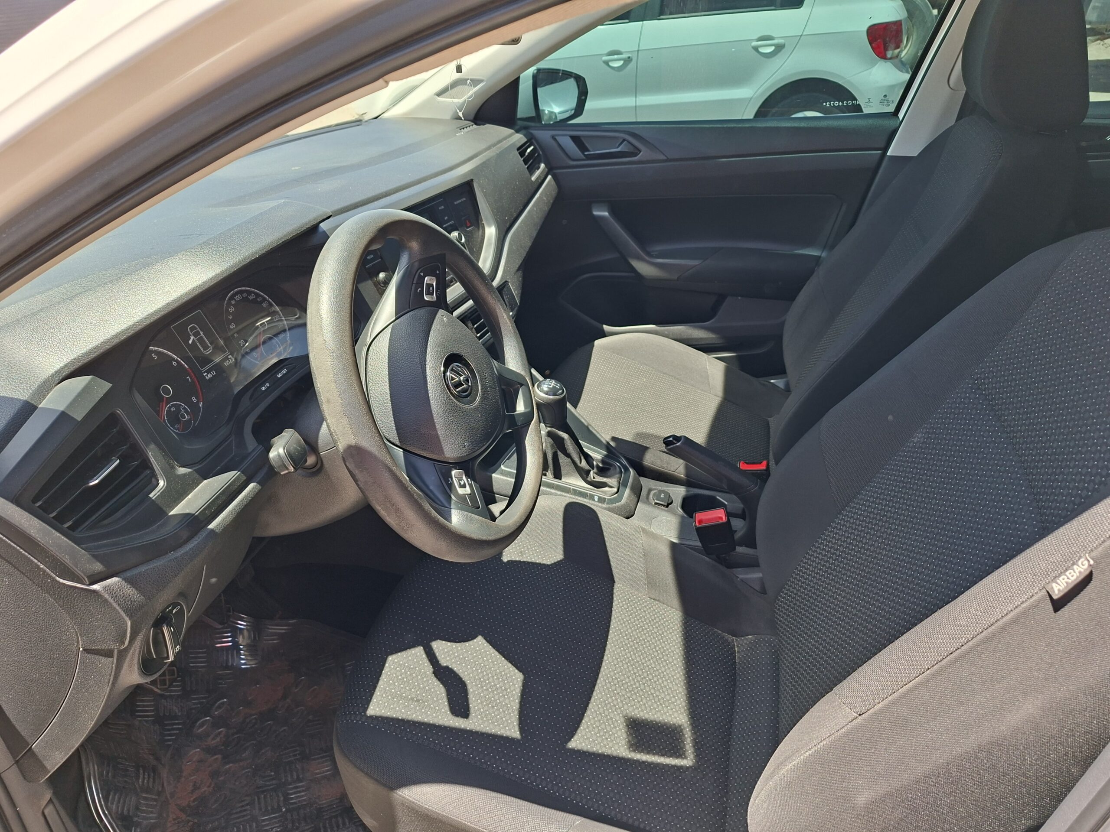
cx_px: 555
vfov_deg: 58.9
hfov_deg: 73.9
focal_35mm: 23
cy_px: 416
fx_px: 738
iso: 50
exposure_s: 1/335
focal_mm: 5.54
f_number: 1.8
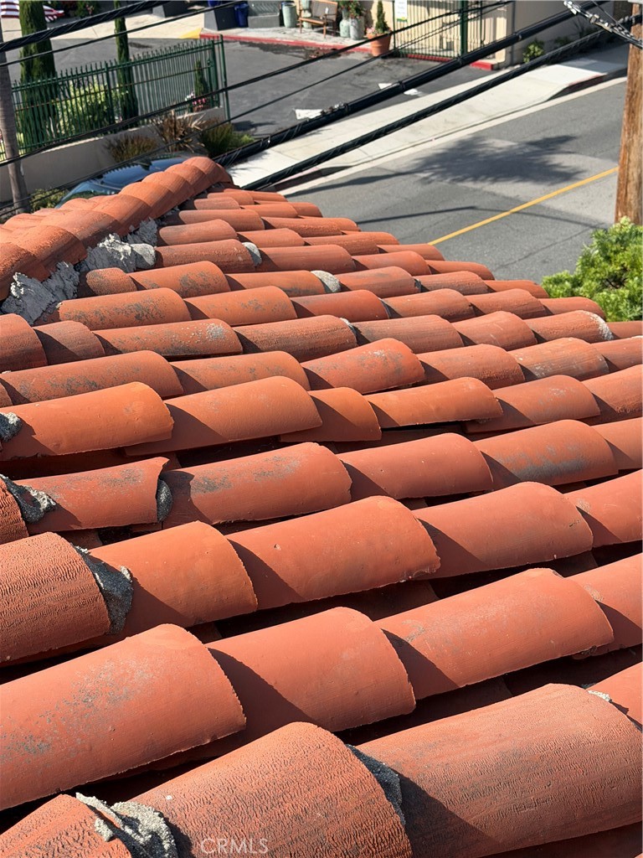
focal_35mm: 48
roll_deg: +5.2
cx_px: 322
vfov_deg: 39.7
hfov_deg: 30.3
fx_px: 1189
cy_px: 429
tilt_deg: -32.7
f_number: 1.78
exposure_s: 1/3534
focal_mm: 6.76
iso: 80
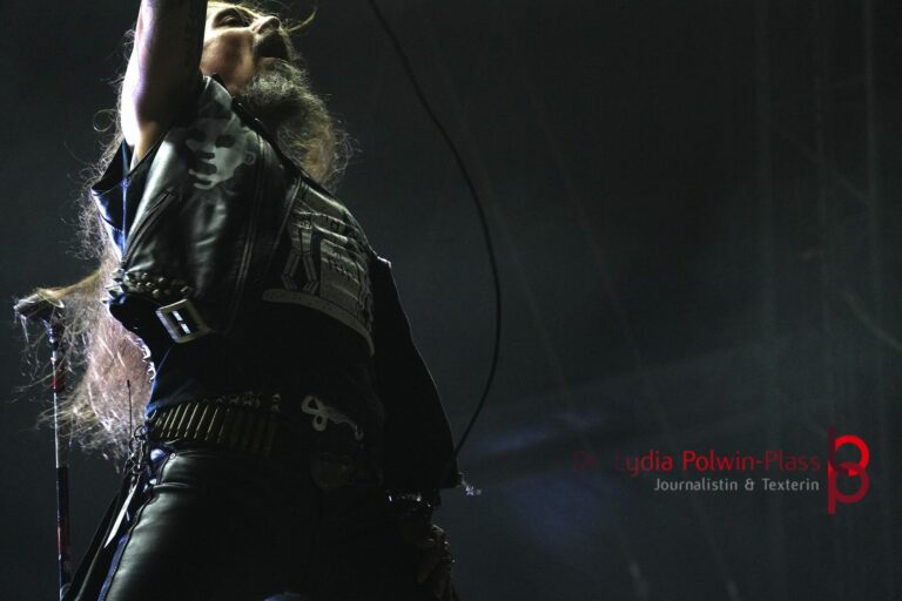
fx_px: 3758
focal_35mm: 150
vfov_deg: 9.1
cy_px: 300
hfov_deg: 13.7
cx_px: 451
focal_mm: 100
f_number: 5.6
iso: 2500
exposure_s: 1/160
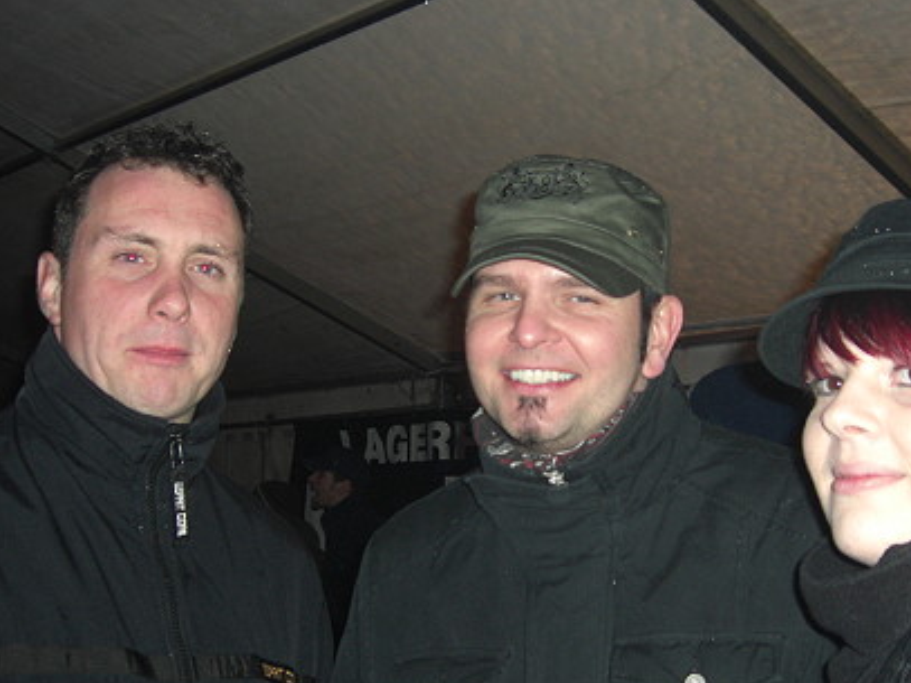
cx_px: 545
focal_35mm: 53
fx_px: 1394
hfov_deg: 36.1
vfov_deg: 27.5
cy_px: 397
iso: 200
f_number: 2.8
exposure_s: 1/60
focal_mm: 7.9
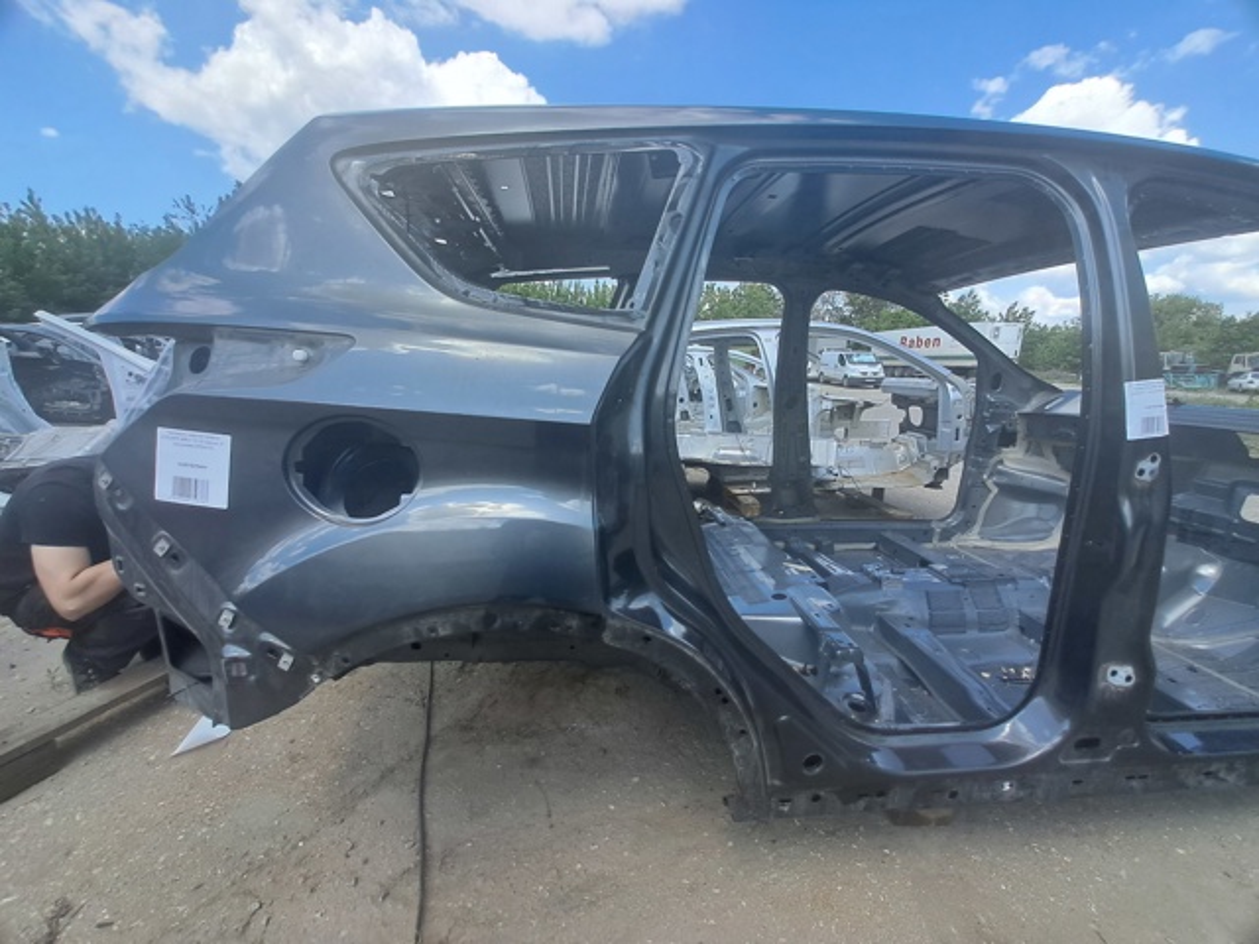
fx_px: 473
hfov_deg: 106.2
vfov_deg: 89.9
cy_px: 472
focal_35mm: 13
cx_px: 630
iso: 50
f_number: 2.2
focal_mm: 1.13
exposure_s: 1/673
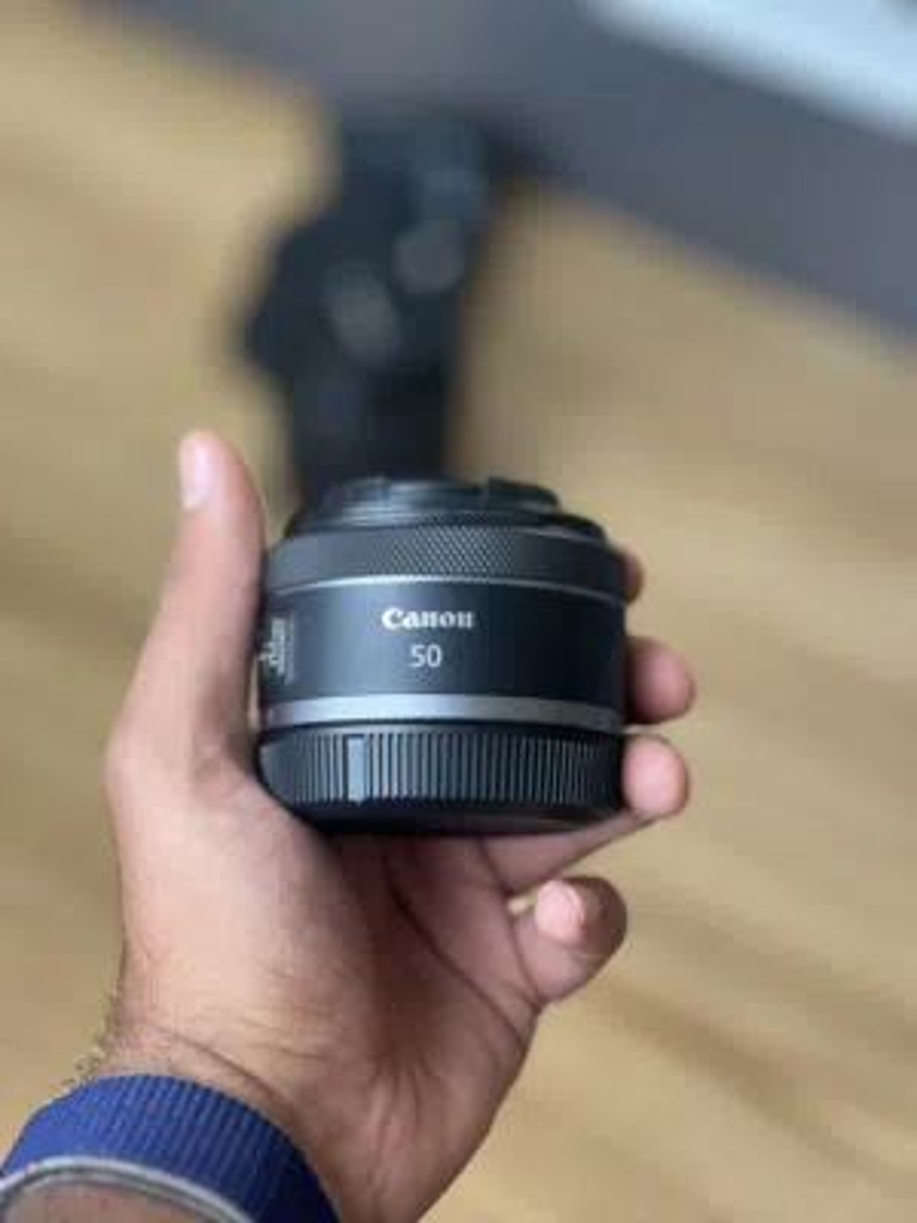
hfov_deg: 19.1
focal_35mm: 77
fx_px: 2720
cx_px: 458
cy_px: 612
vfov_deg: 25.3
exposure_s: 1/121
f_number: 2.8
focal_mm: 9
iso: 250
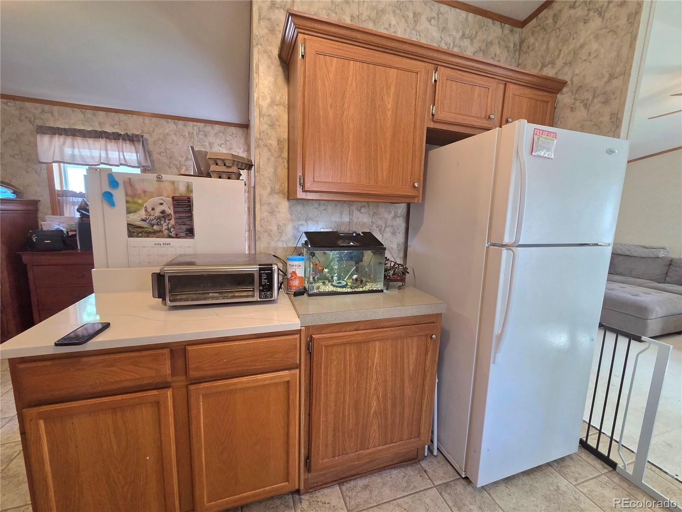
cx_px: 341
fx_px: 256
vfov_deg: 89.9
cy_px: 256
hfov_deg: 106.2
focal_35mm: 13
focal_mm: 2.2
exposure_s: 1/60.2
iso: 250
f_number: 2.2
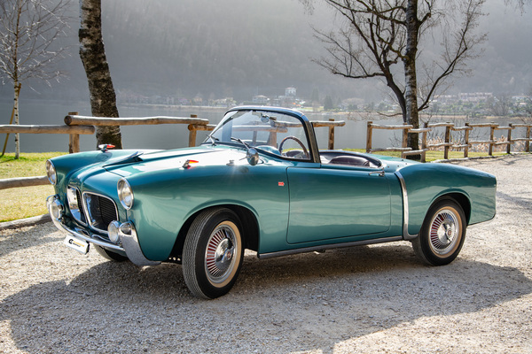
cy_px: 177
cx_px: 266
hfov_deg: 42.7
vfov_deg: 29.2
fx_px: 680
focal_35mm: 46
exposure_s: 1/125
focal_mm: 46
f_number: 6.3
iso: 125
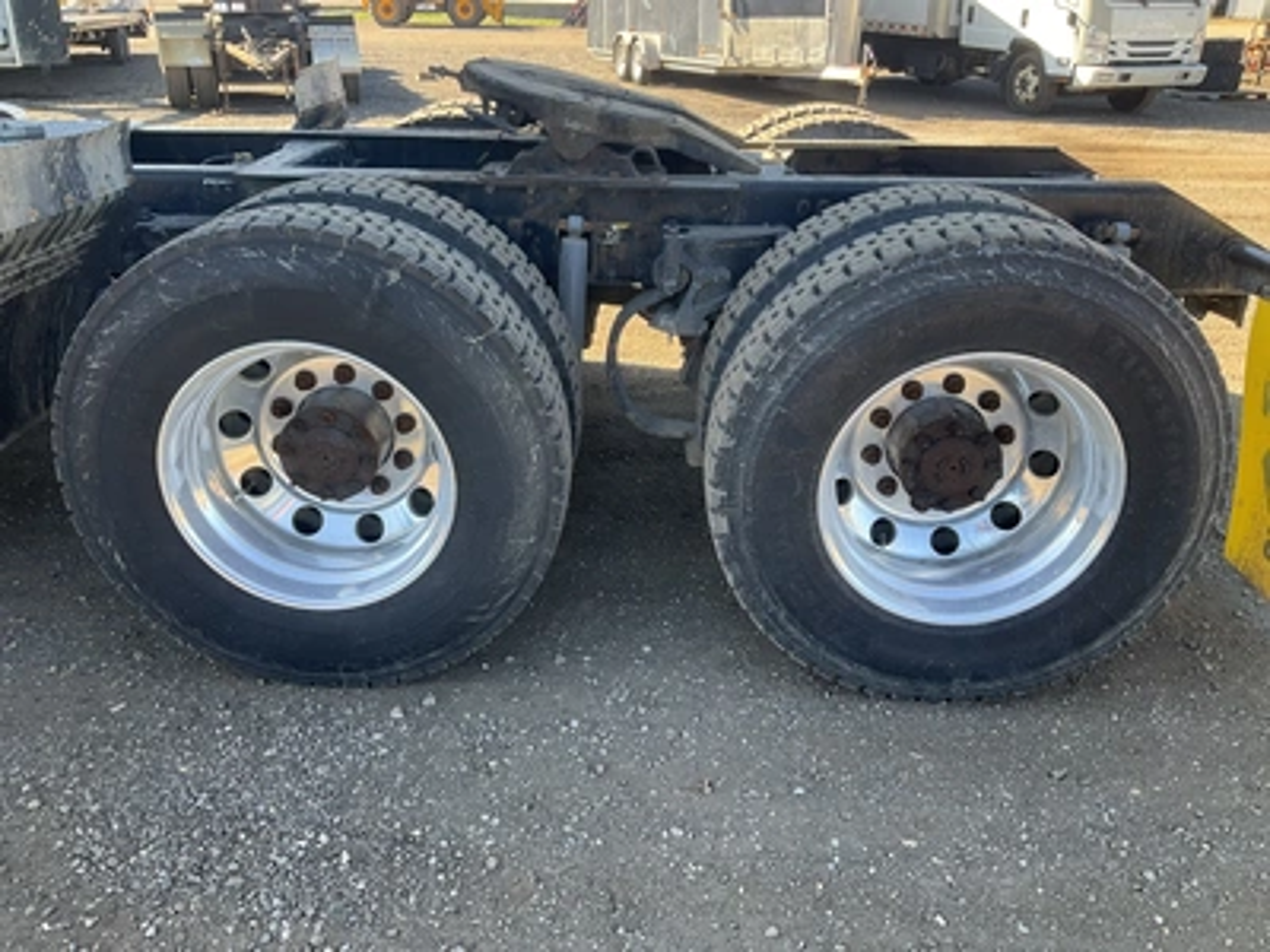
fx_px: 1064
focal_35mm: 29
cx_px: 635
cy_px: 476
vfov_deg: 48.2
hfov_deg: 61.7
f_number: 1.8
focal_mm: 3
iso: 25
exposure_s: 1/158
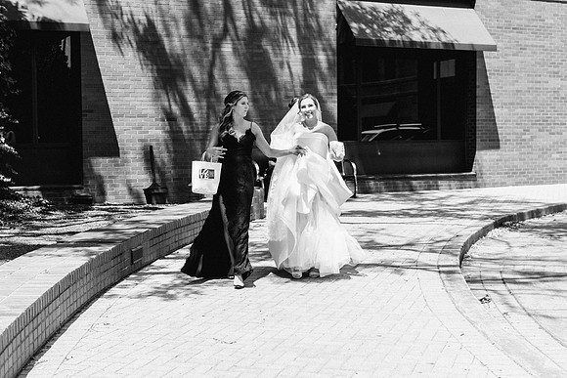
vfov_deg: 24.8
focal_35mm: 55
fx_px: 859
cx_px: 284
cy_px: 189
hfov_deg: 36.5
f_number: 4
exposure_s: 1/4000
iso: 400
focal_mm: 48
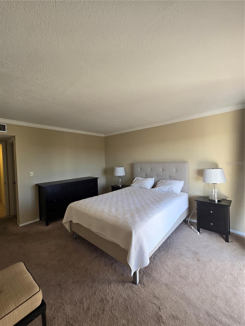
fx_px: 123
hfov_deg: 89.9
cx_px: 122
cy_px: 163
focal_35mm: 13
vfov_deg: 106.2
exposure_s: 1/60
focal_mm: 2.2
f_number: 2.2
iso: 50
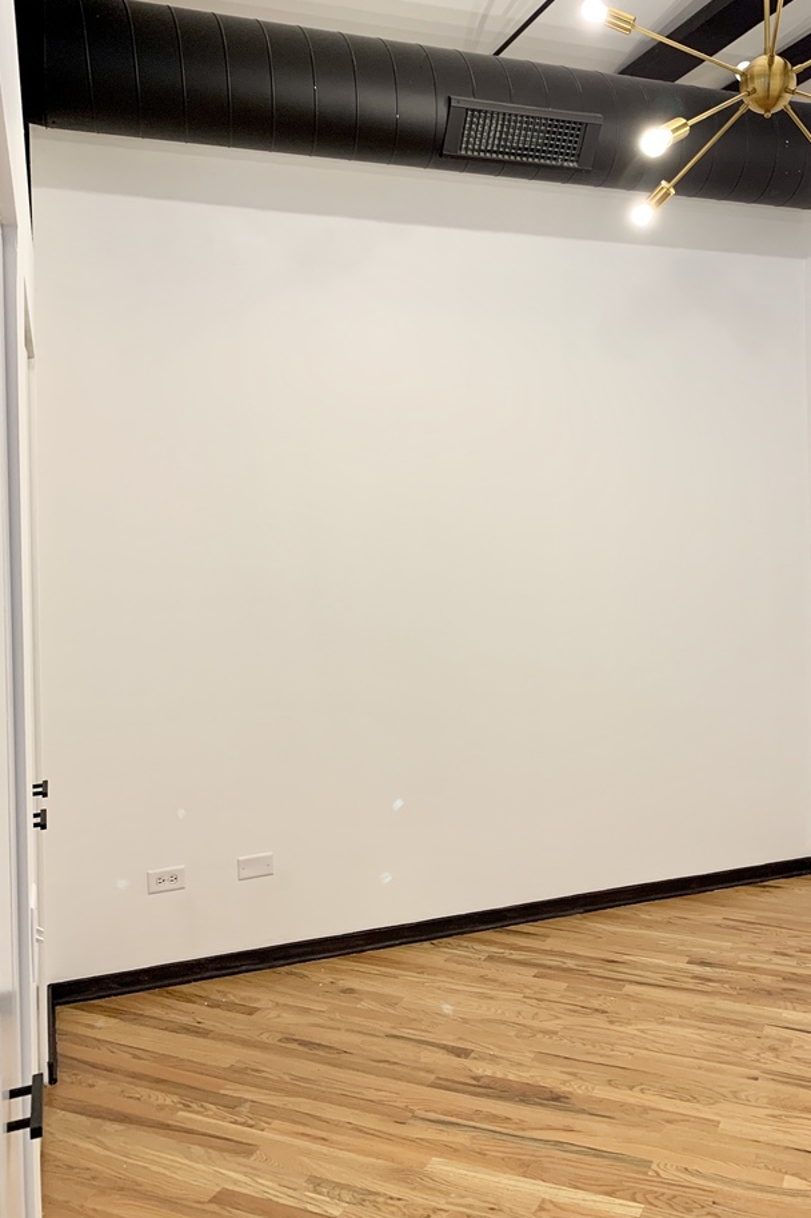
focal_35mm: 32
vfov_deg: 58.4
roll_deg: +2.1
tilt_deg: +0.1
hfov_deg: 40.8
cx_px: 511
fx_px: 1082
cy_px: 511
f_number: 1.8
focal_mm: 4.25
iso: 64
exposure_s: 1/60
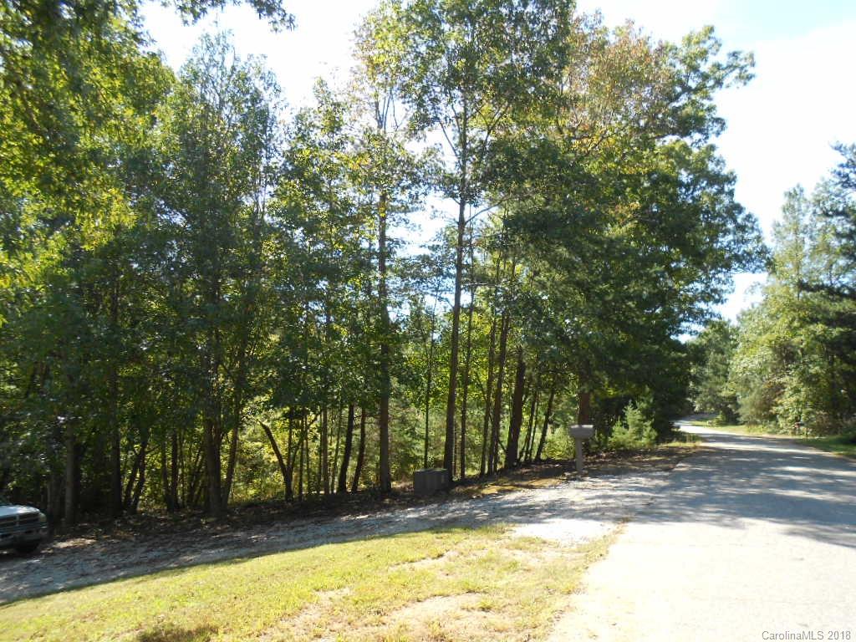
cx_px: 428
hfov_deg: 67.3
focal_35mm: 26
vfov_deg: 53.1
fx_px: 643
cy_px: 321
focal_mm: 4.6
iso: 80
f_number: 3.2
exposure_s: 1/200
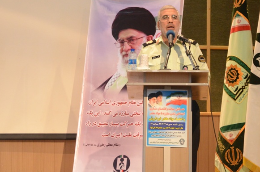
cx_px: 134
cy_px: 56
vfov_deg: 6.3
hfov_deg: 9.5
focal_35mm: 217
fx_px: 1562
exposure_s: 1/60
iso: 3200
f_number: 5.6
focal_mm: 105
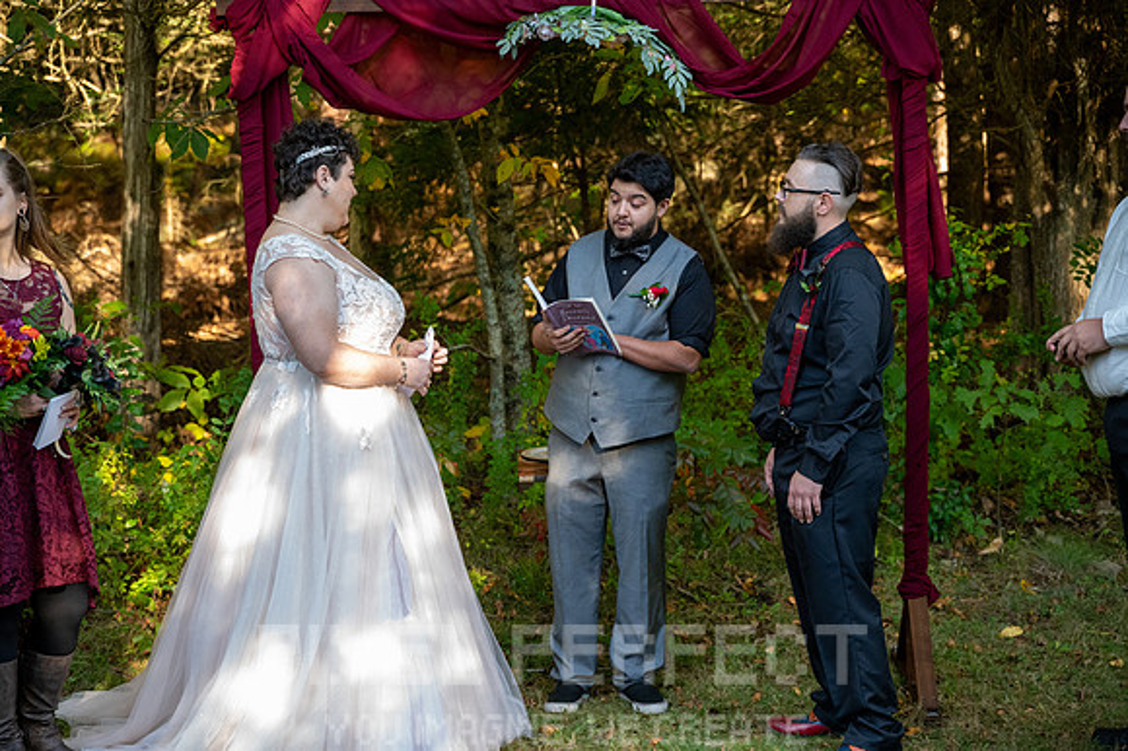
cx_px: 564
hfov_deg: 27.0
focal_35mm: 75
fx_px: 2349
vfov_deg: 18.2
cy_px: 376
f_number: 4
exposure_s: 1/2000
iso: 6400
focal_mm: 75
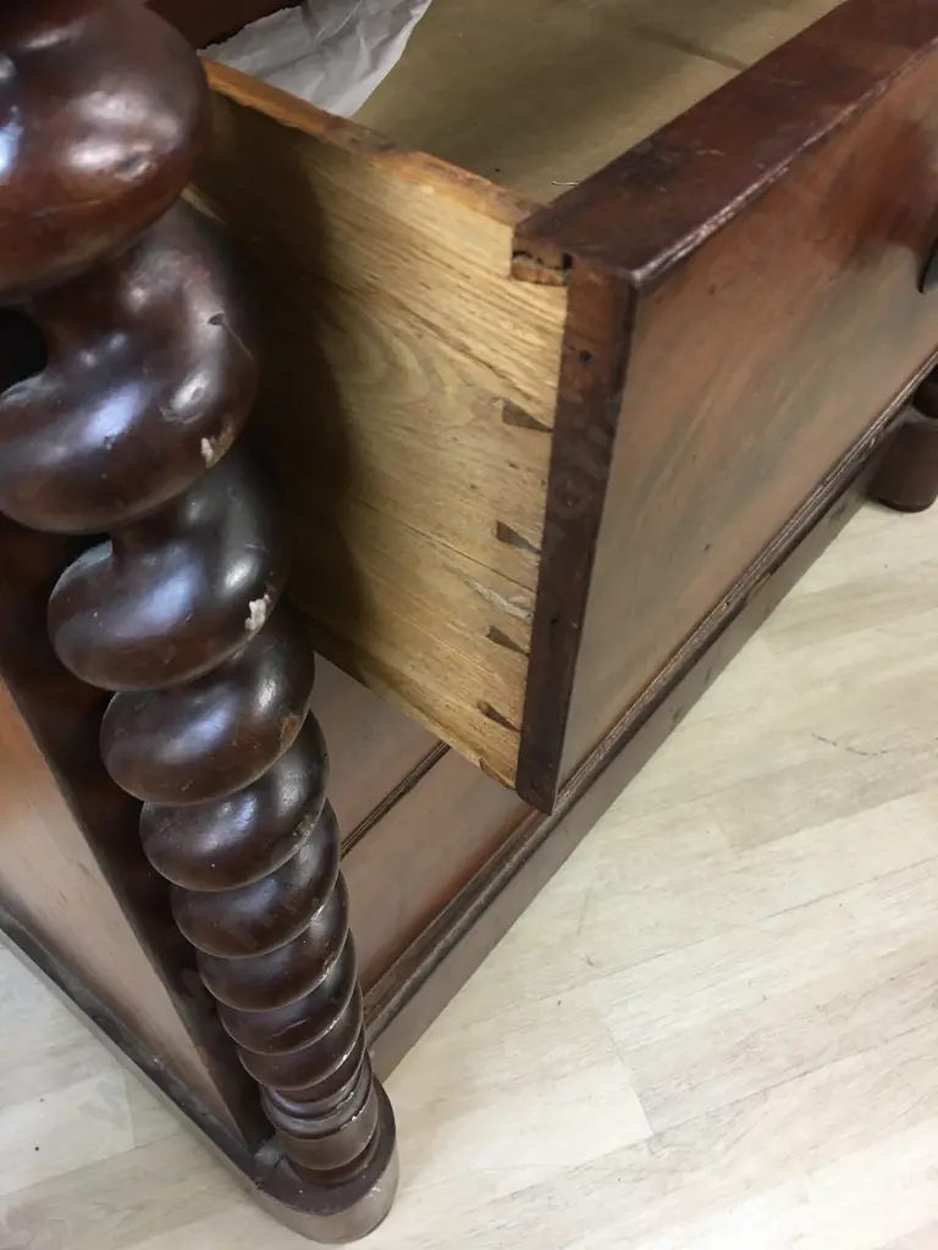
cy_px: 625
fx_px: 1048
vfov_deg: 61.7
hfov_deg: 48.2
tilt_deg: -50.7
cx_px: 469
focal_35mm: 29
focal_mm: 4.15
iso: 64
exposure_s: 1/17
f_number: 2.2
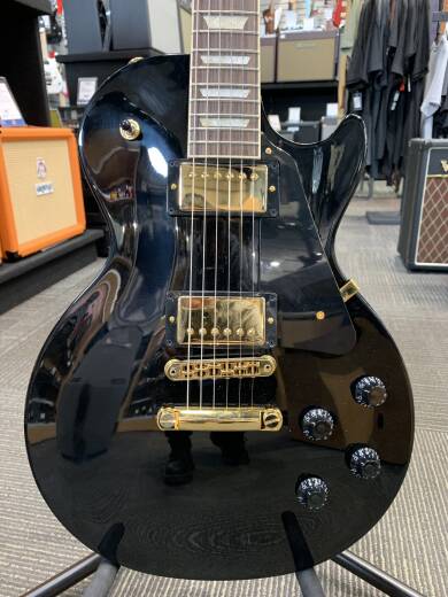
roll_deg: +1.4
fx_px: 449
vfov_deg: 67.3
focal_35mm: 26
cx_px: 224
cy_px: 298
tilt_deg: -19.7
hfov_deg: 53.1
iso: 250
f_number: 1.8
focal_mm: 4.25
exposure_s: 1/40
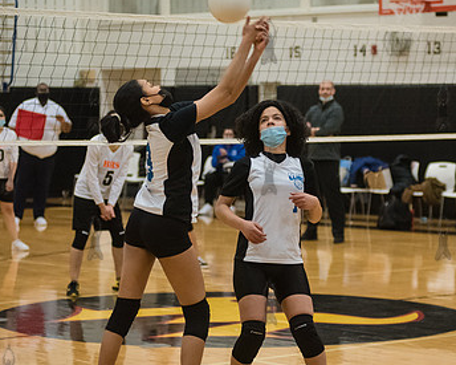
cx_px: 262
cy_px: 171
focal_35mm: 129
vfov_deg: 12.0
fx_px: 1740
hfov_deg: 14.9
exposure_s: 1/400
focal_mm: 80
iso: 5000
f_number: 3.2
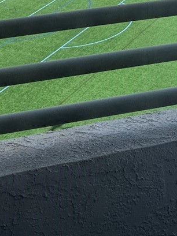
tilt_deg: -3.8
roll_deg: +1.8
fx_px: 642
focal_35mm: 94
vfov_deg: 16.8
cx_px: 112
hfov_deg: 15.7
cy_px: -203
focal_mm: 6.76
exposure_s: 1/2833
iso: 80
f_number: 1.78
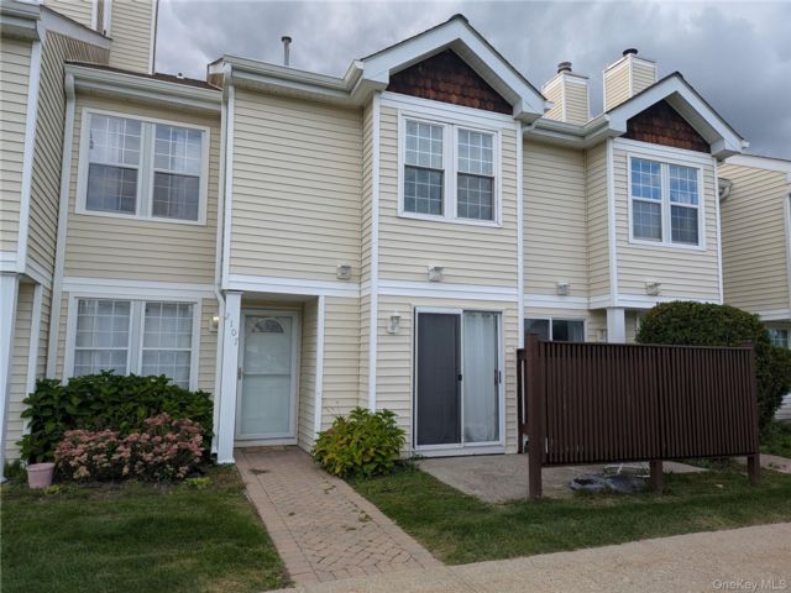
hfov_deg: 71.6
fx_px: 548
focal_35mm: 24
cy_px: 296
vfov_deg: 56.8
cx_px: 396
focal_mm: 6.81
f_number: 1.85
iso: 43
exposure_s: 1/470
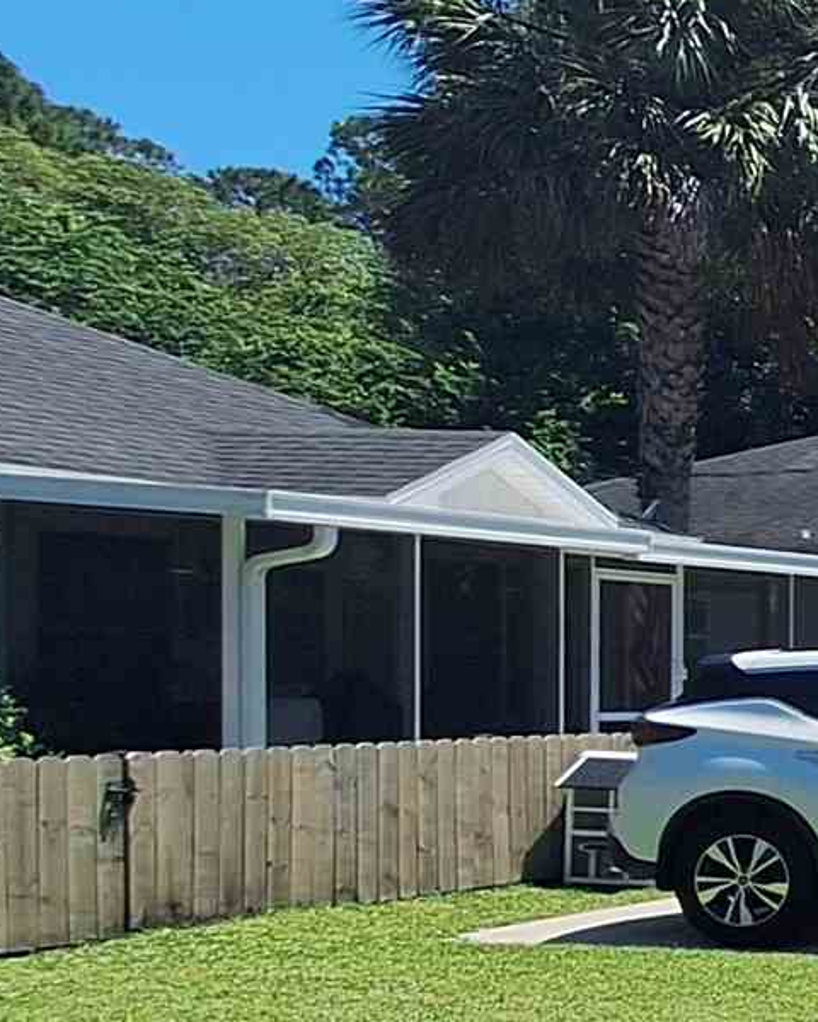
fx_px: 1967
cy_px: 695
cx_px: 2224
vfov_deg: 28.9
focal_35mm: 65
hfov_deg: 13.0
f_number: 2.2
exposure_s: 1/1350
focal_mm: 1.74
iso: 40
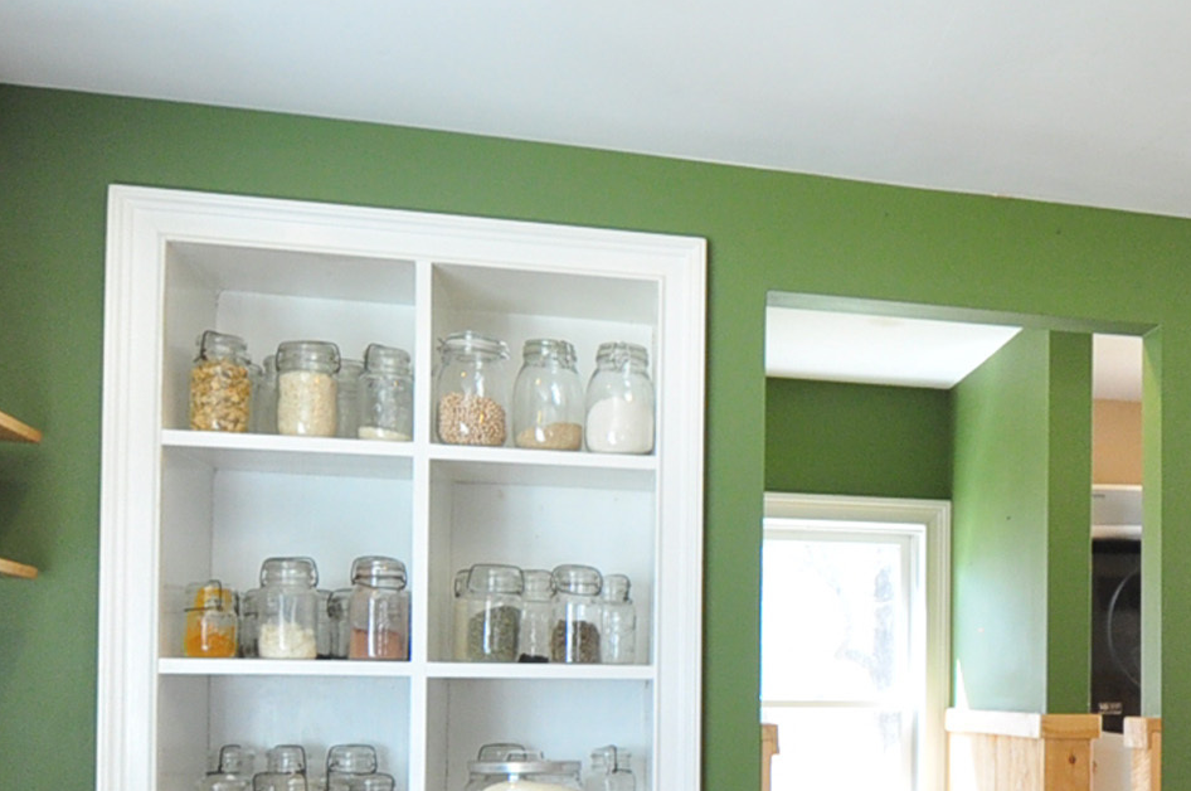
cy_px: 646
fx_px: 1520
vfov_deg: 28.5
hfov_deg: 38.3
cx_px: 1178
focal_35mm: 46
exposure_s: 1/50
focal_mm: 10
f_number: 5
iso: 640
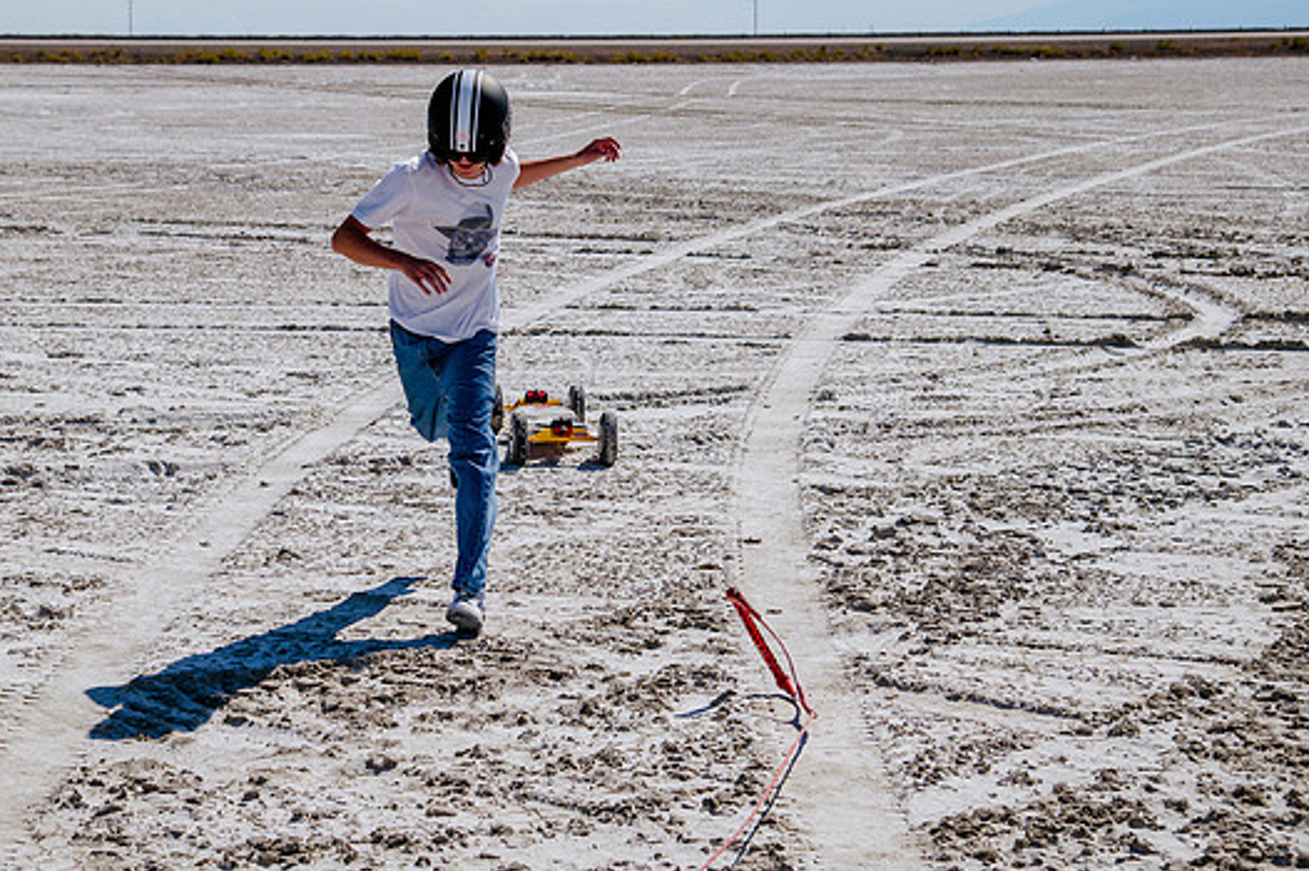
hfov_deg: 24.1
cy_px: 308
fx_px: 3052
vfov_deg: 16.2
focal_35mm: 84
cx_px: 491
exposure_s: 1/1250
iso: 160
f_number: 6.3
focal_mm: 58
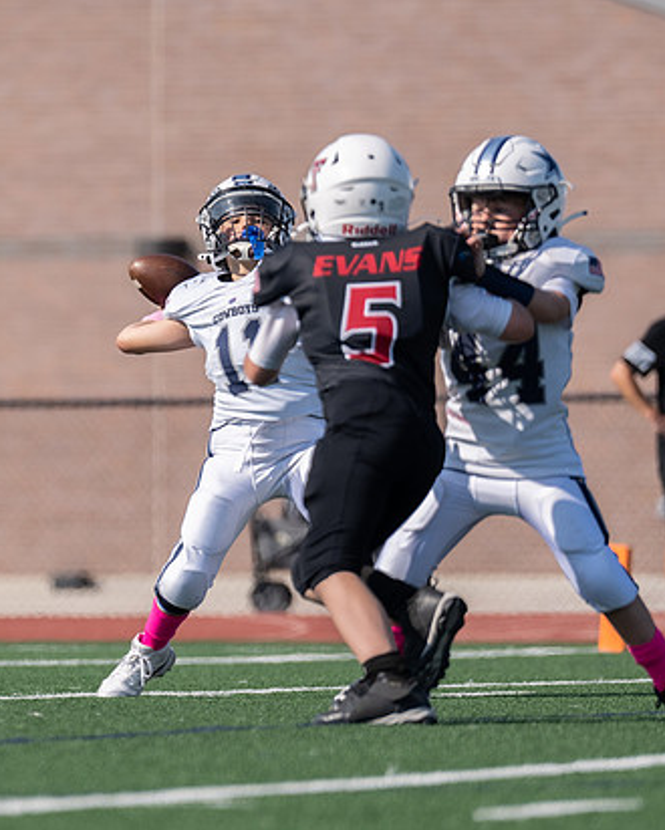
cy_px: 334
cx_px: -14
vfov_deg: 3.8
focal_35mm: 512
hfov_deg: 3.0
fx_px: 12587
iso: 100
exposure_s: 1/2500
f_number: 2.8
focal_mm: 200
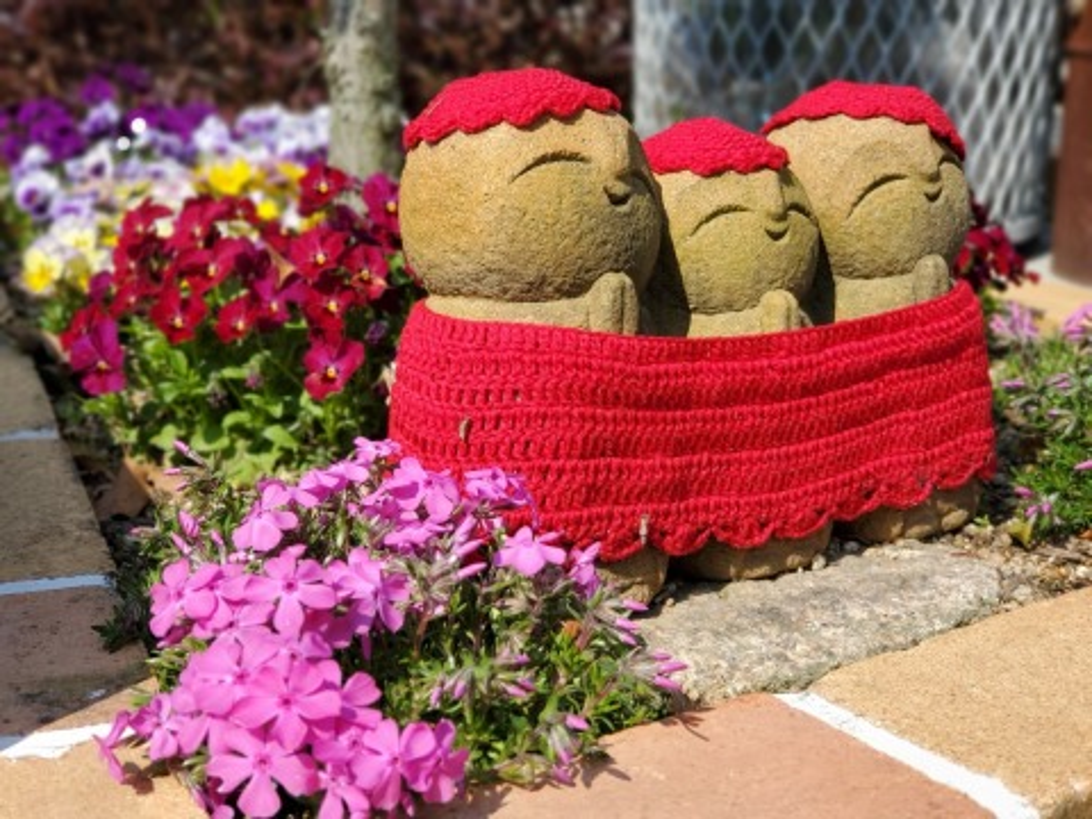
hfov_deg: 36.8
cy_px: 410
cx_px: 546
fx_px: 1640
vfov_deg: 28.0
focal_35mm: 52
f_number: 2.4
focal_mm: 6
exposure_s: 1/637
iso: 50
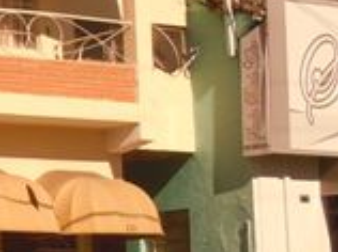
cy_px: 111
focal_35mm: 146
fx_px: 1423
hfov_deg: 12.8
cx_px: -173
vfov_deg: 10.1
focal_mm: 5.4
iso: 100
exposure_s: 1/400
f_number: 7
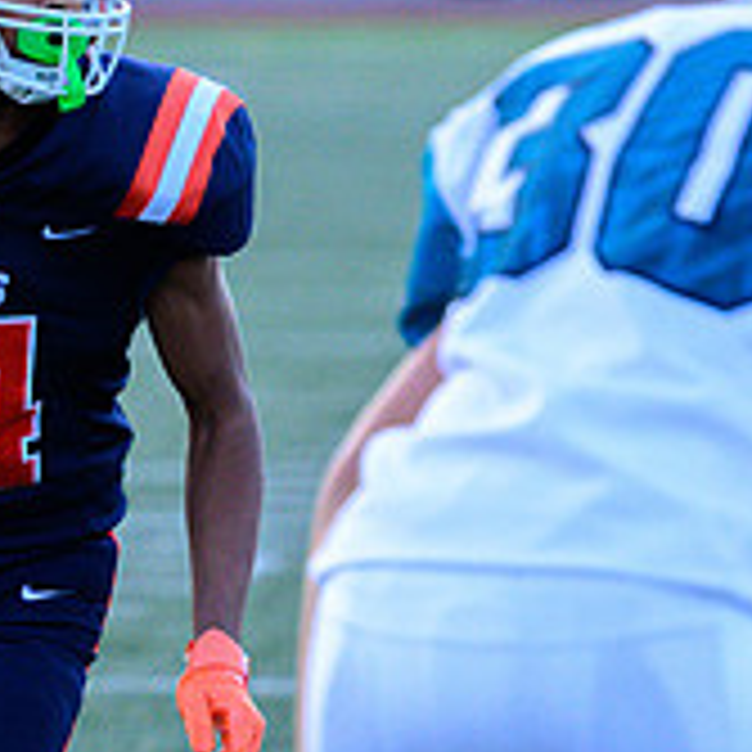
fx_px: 14771
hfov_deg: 2.9
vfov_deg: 2.9
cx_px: -37
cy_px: 701
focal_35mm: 601
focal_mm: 175
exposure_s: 1/1600
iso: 3200
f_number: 4
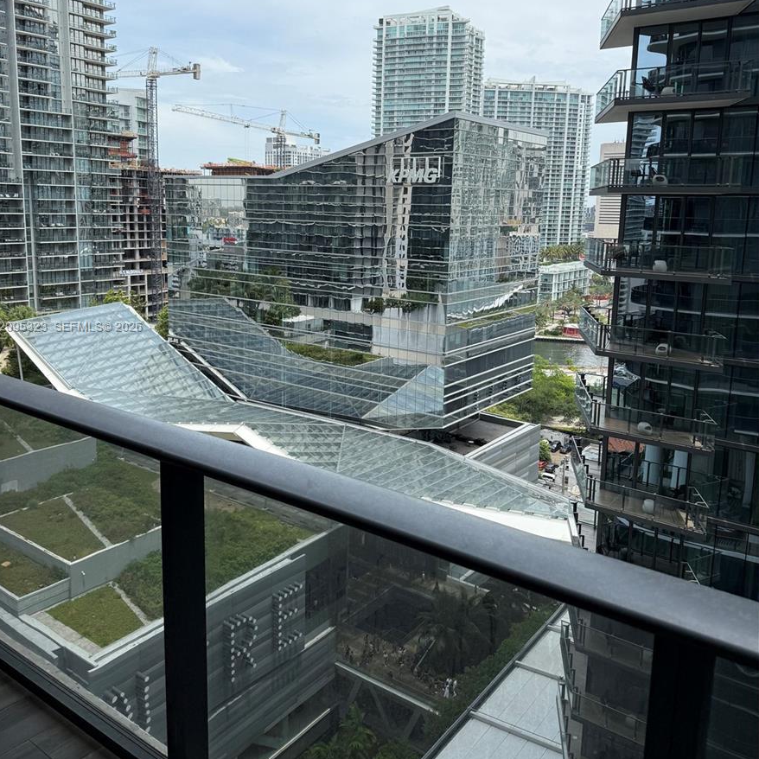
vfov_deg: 55.4
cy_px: 328
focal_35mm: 29
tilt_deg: -6.7
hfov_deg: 55.6
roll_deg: -1.9
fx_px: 719
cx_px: 371
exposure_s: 1/3425
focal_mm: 6.76
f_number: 1.78
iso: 80
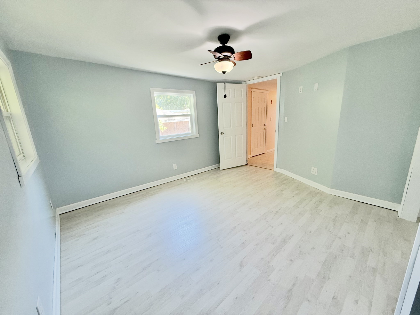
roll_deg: +3.7
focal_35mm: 14
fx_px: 170
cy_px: 158
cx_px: 210
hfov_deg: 102.1
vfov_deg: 85.7
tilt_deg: -12.6
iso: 250
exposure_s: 1/120
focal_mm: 2.22
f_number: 2.2
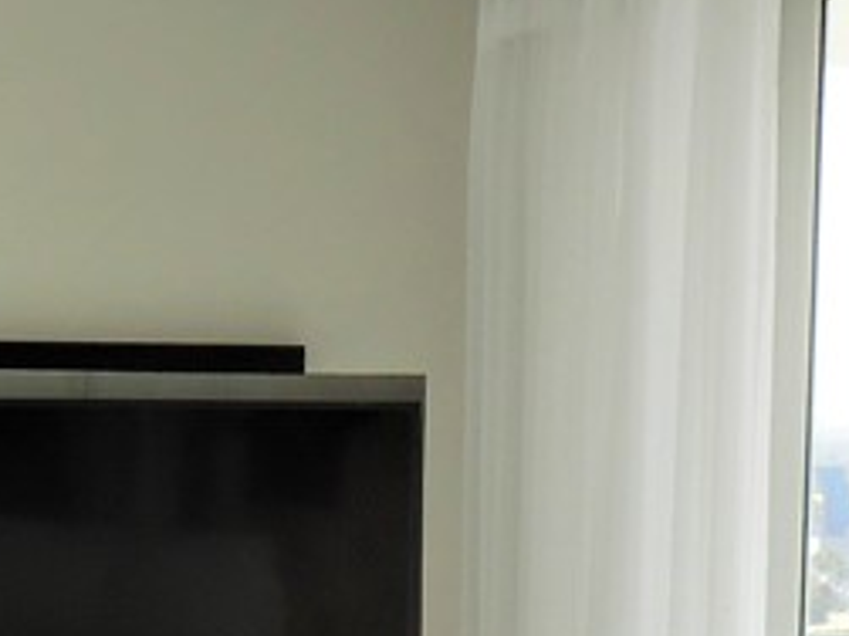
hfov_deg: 18.9
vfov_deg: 14.3
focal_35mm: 102
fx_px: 2500
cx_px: 54
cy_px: 622
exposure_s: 1/200
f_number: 3.7
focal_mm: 4.5
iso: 125
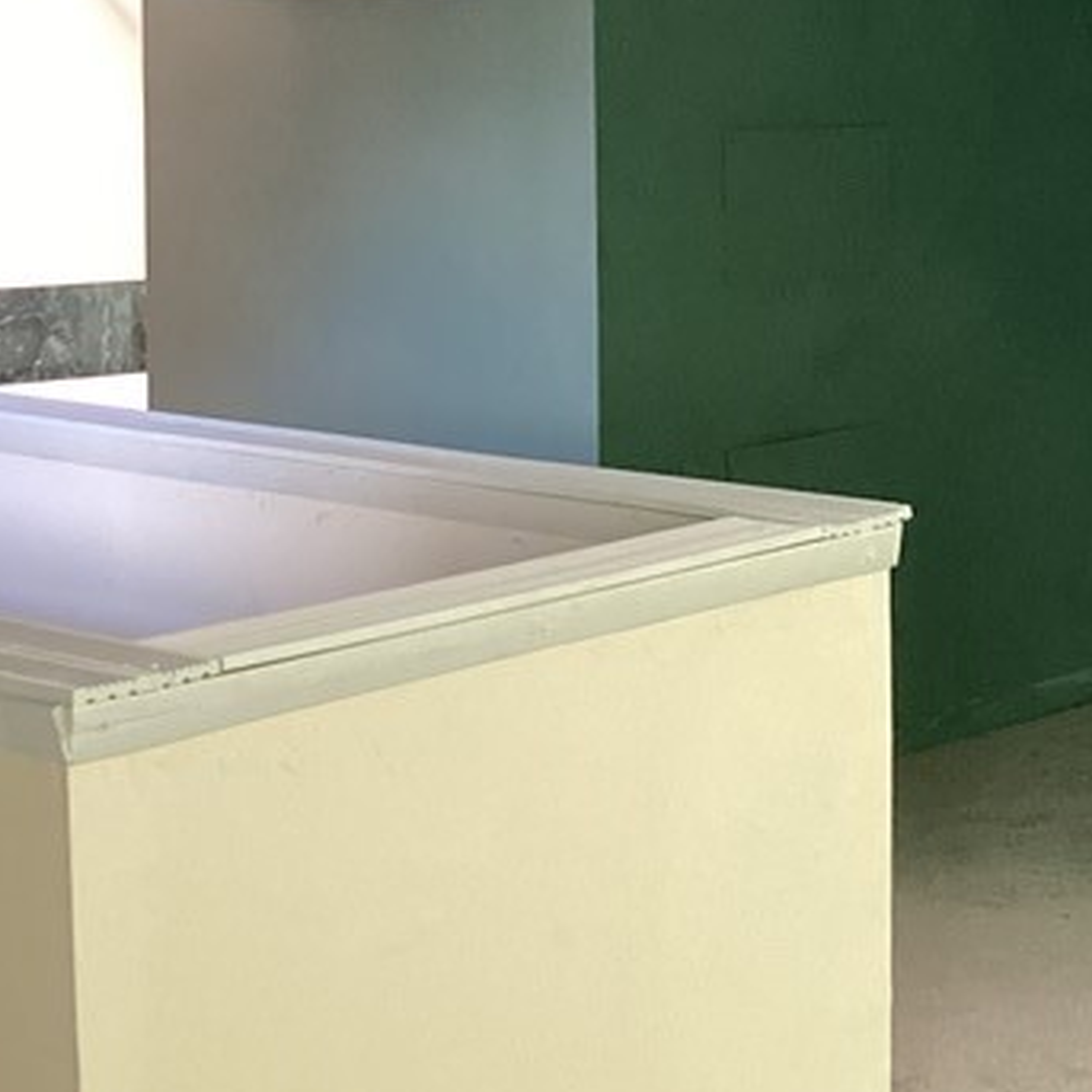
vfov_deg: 20.9
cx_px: 1197
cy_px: 220
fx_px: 2927
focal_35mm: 82
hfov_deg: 20.2
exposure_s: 1/33
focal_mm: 3.3
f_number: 2.4
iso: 320
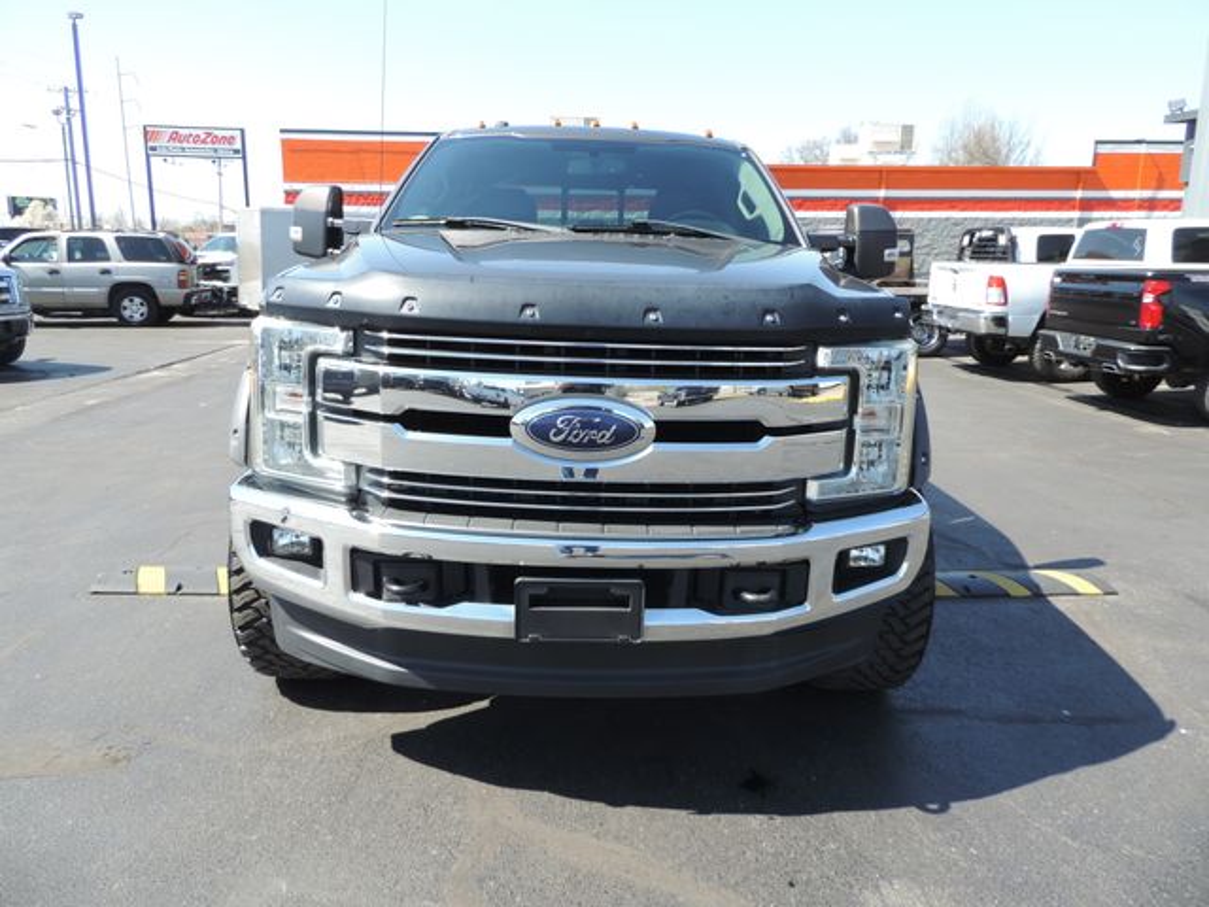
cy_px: 454
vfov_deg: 56.8
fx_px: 838
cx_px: 604
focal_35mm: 24
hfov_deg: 71.6
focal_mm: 4.3
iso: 80
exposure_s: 1/400
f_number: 3
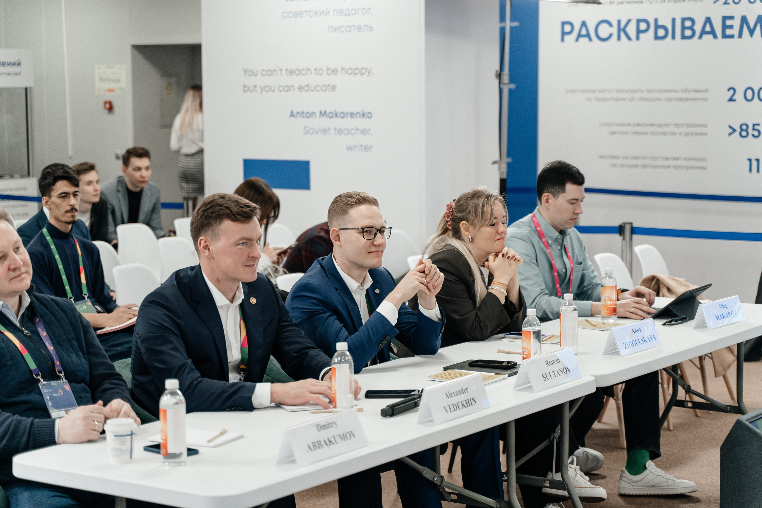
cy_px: 254
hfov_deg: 27.0
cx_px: 381
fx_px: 1587
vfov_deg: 18.2
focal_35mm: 75
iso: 1600
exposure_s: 1/250
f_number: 2.8
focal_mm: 75
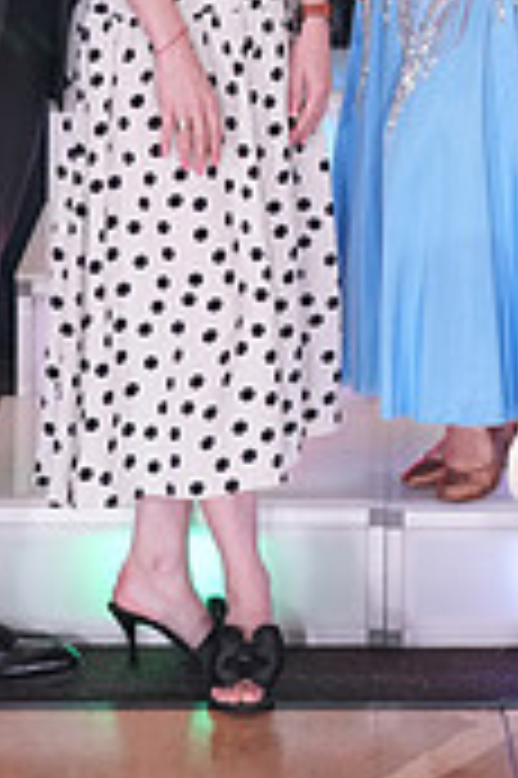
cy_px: -247
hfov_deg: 9.7
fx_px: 3049
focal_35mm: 141
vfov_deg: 14.0
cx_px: 430
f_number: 4
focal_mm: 42
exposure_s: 1/400
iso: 2000
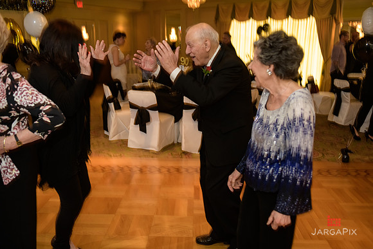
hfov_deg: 54.4
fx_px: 363
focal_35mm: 35
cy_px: 124
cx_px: 186
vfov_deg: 37.9
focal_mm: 35
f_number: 3.2
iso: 1000
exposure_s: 1/125
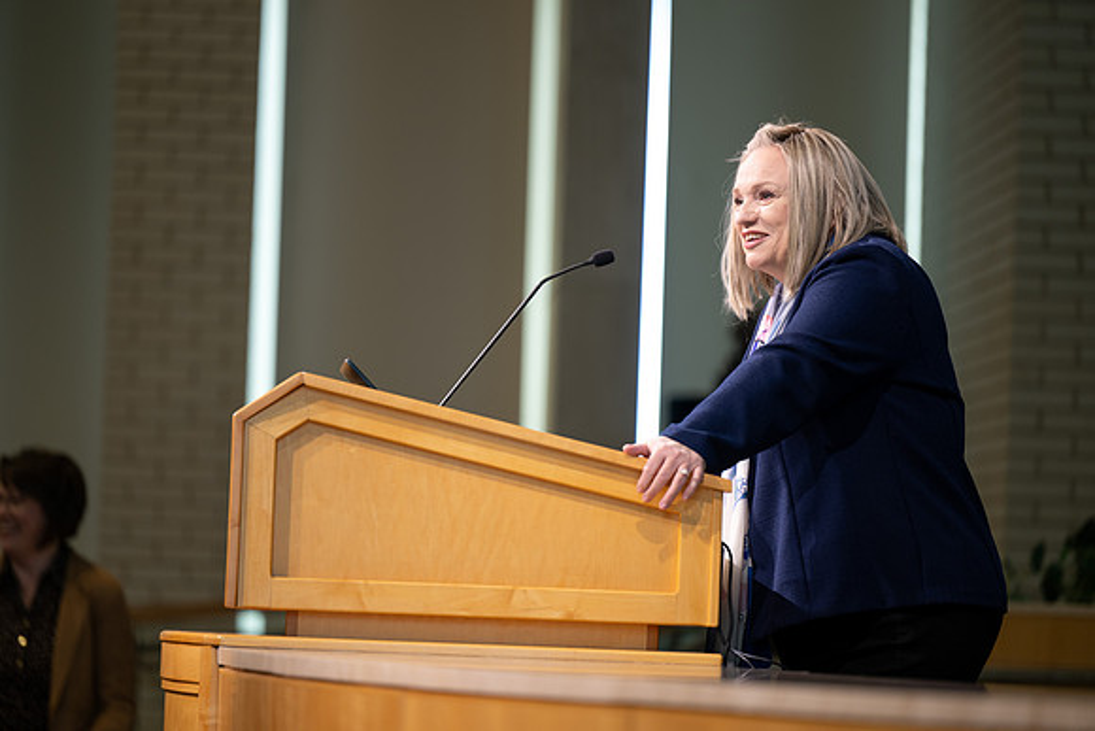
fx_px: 6084
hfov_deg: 10.3
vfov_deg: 6.9
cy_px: 366
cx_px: 548
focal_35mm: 200
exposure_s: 1/60
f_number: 2.8
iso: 250
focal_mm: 200
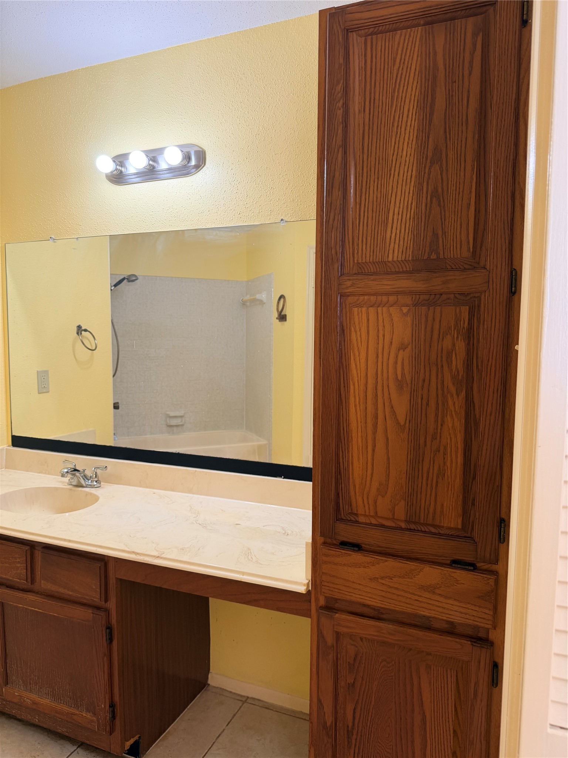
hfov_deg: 56.8
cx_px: 284
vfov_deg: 71.6
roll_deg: -0.1
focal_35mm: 24
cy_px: 379
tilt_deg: -5.7
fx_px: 525
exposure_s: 1/125
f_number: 1.78
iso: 100
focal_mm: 6.76
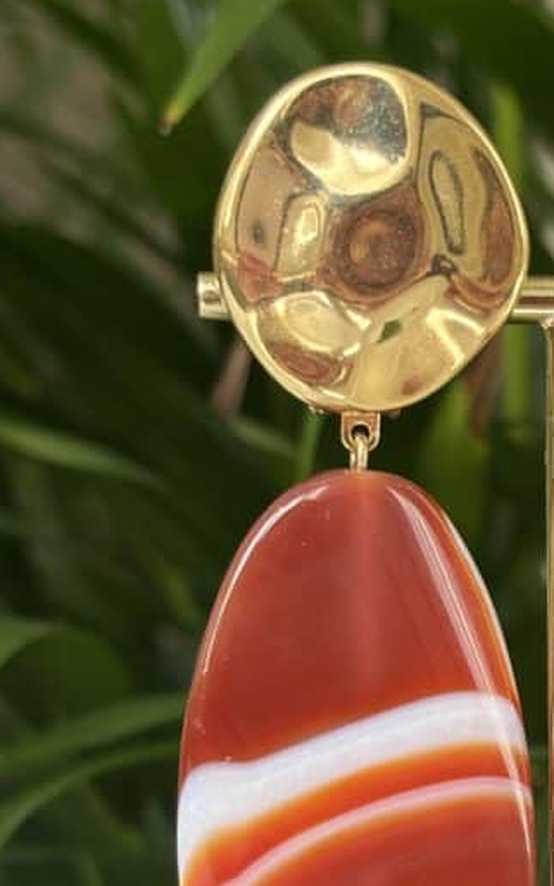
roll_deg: -0.6
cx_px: 620
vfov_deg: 18.6
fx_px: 2655
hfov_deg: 11.7
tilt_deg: -6.5
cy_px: 782
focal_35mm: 110
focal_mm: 5.96
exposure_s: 1/152
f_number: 1.6
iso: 50
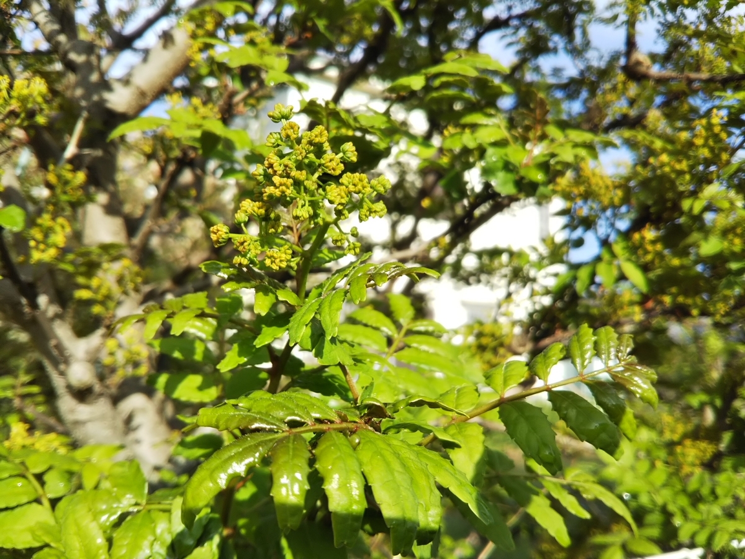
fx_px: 646
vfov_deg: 46.8
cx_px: 372
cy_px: 280
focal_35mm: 30
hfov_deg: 60.0
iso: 20
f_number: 2.2
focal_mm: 4
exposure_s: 1/468
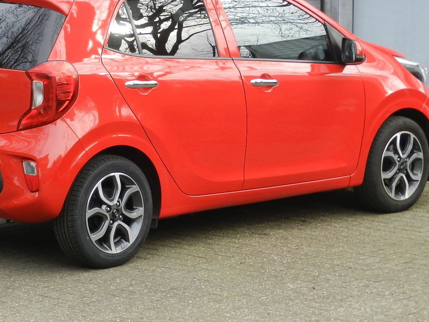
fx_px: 1884
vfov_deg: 9.8
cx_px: 153
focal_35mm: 152
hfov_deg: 13.0
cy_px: 100
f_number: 4.6
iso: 160
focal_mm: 17.7
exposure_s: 1/100
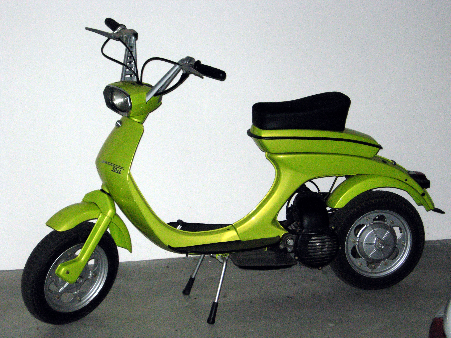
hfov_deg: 22.0
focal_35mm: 89
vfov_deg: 16.6
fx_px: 1160
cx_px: 226
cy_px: 169
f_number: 4.3
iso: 200
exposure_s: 1/362
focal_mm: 18.6
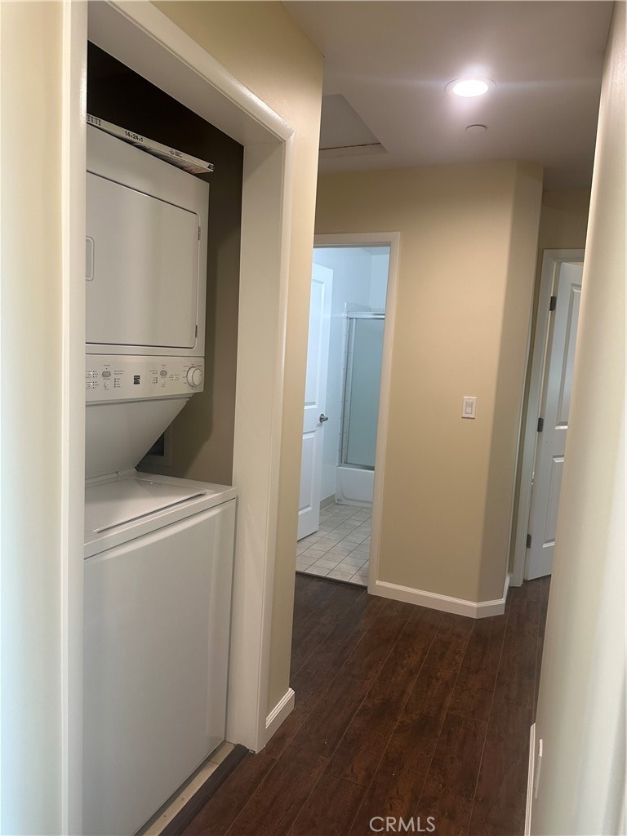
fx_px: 580
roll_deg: -2.4
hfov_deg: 56.8
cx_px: 314
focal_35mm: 24
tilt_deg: -7.1
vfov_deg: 71.6
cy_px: 418
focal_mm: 6.86
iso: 160
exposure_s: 1/120
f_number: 1.78
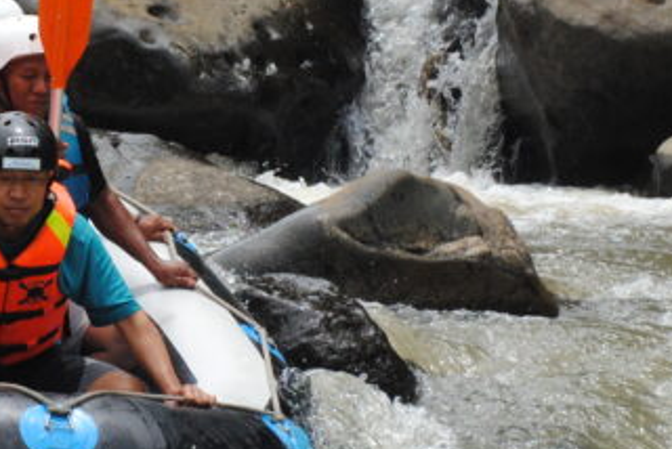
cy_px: 307
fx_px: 5381
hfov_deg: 7.1
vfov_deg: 4.8
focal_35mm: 288
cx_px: -6
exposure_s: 1/800
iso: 400
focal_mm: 60
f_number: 8
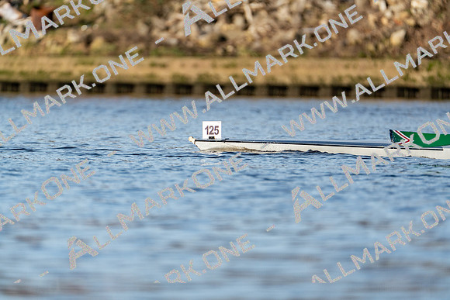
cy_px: 150
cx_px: 225
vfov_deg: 2.3
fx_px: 7501
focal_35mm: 600
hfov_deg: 3.4
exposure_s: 1/2000
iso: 640
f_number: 6.3
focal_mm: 600
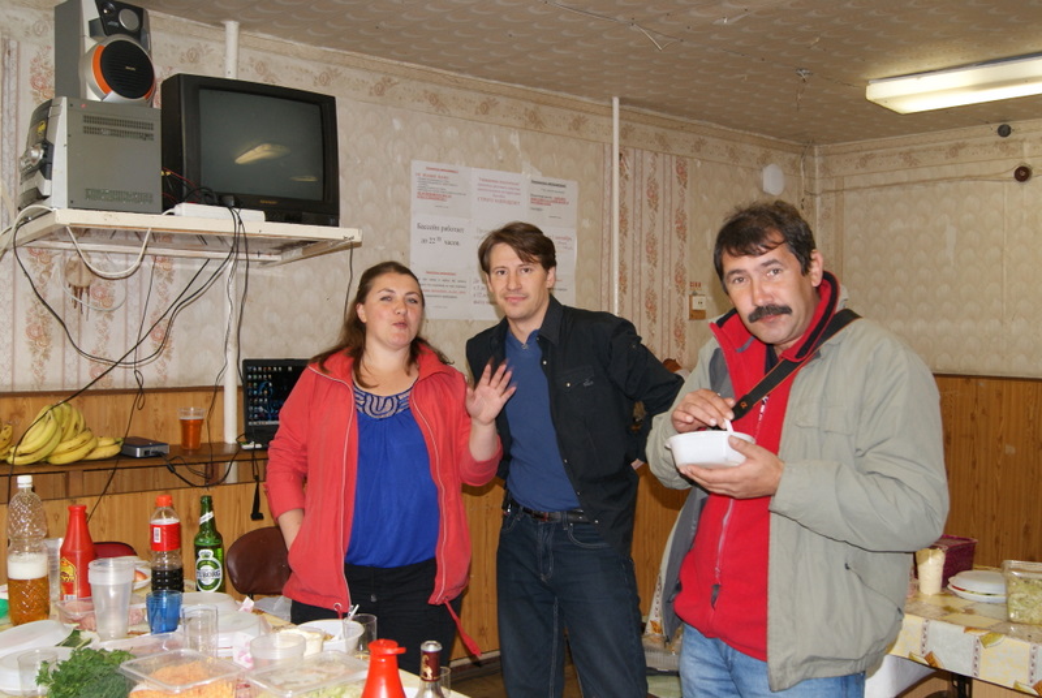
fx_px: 1044
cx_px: 521
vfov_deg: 37.0
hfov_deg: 53.1
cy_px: 349
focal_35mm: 36
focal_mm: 24
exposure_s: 1/60
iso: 400
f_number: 5.6
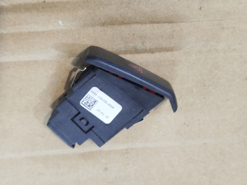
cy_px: 92
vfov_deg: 30.3
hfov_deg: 39.7
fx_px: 343
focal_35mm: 48
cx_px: 124
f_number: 1.7
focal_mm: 5.31
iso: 800
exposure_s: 1/33
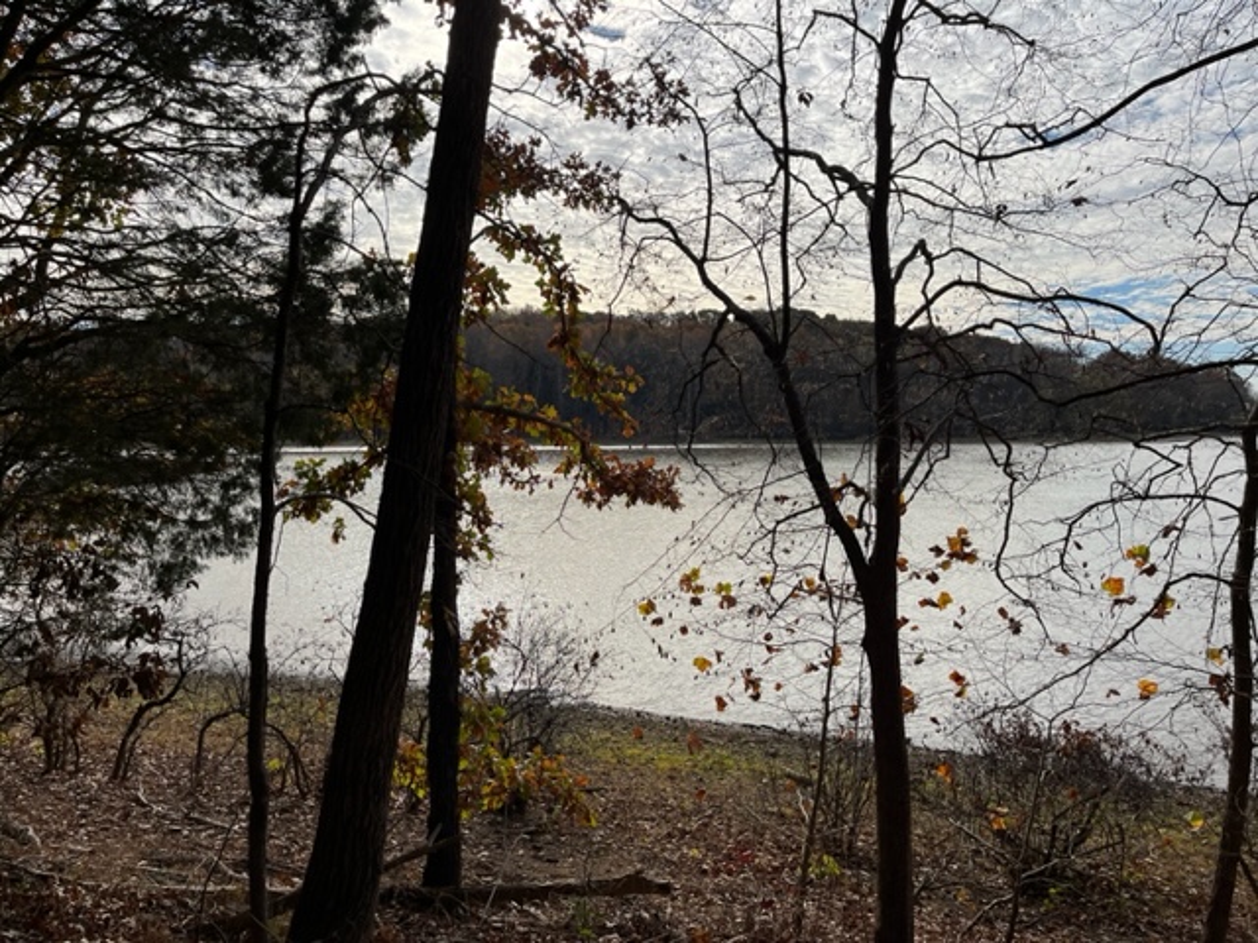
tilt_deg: -1.6
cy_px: 472
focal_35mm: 26
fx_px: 945
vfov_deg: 53.1
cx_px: 629
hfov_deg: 67.3
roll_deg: -0.4
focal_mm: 5.1
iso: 50
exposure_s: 1/6173
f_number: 1.6
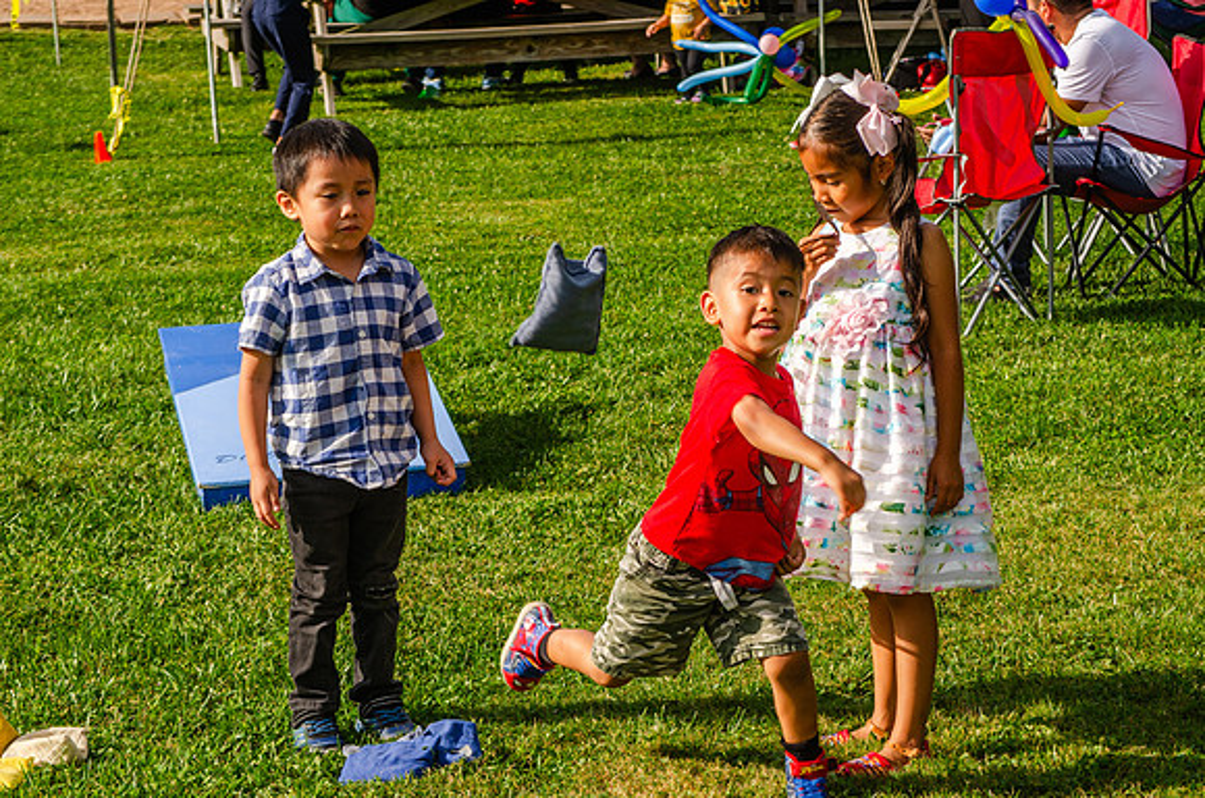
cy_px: 399
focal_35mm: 108
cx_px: 602
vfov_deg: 12.6
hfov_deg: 19.0
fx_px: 3607
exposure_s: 1/250
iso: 100
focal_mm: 72
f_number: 8
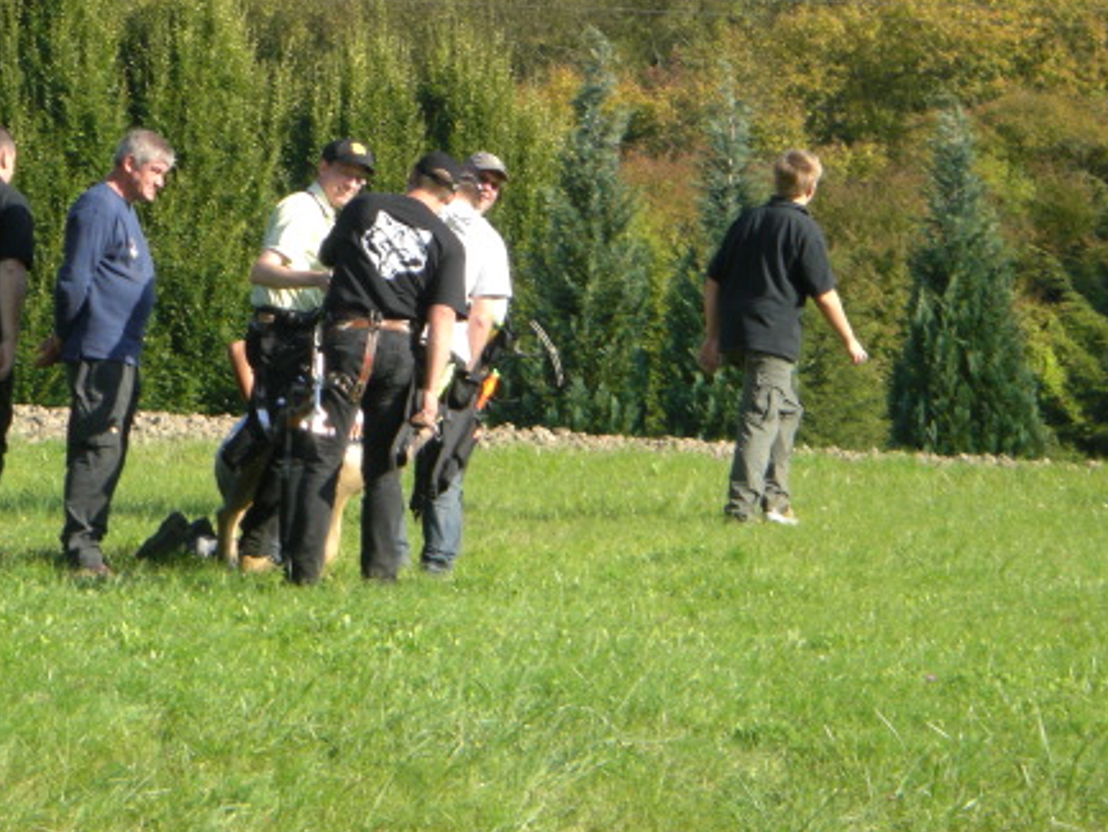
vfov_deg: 5.3
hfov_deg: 7.0
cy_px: 248
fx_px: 8997
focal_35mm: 281
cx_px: 381
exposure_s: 1/320
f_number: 4.6
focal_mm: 31.5
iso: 100
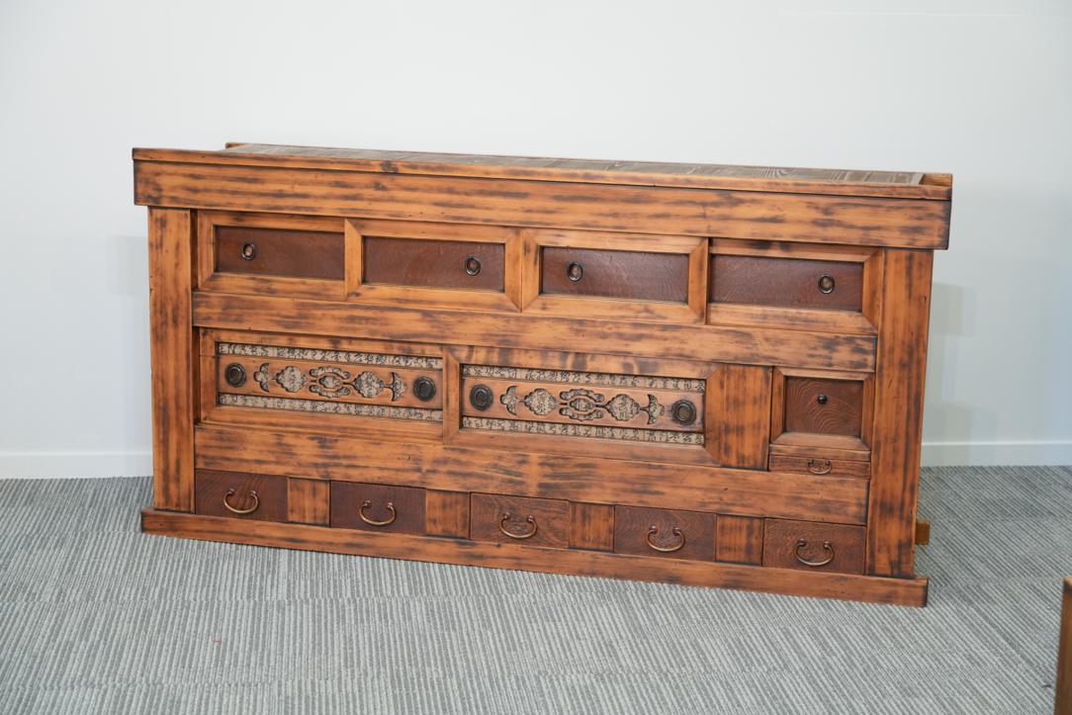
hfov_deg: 31.9
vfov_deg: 21.6
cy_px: 358
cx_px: 536
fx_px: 1876
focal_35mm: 63
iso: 1250
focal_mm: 63
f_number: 4
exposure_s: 1/80
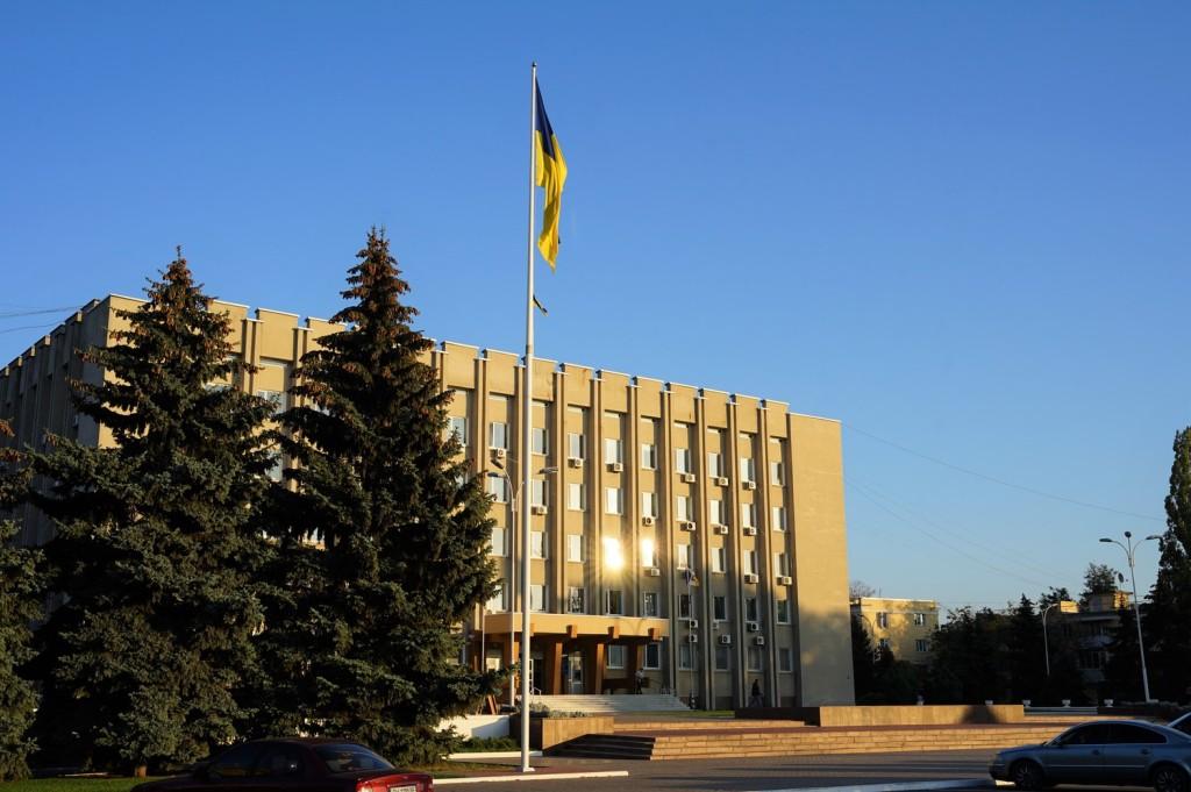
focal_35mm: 41
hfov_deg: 47.8
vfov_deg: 32.8
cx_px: 596
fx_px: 1345
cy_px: 396
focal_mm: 40.7
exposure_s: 1/80
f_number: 13
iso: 100
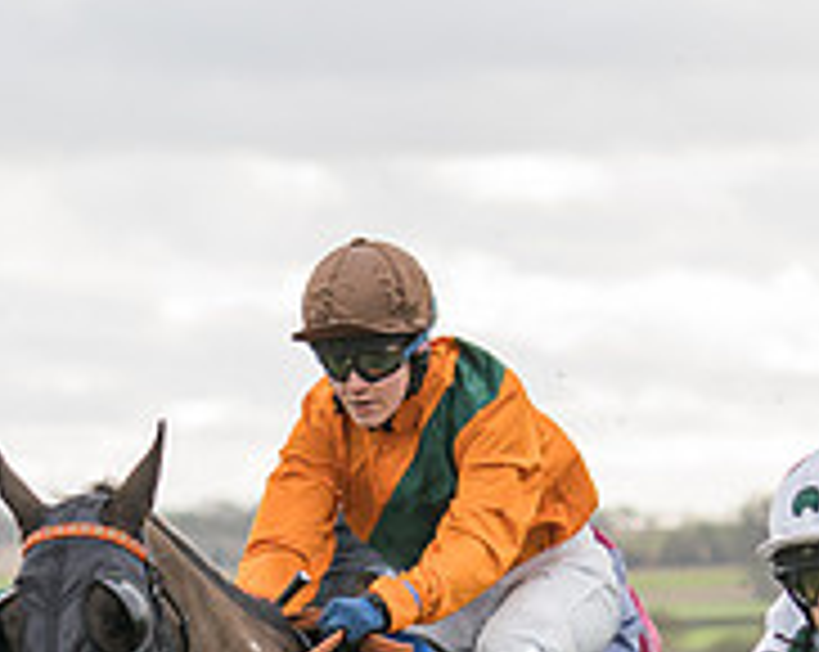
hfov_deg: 4.8
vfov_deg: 3.8
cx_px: 454
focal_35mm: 404
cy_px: 810
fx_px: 9777
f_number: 2.8
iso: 400
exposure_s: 1/1000
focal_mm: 70
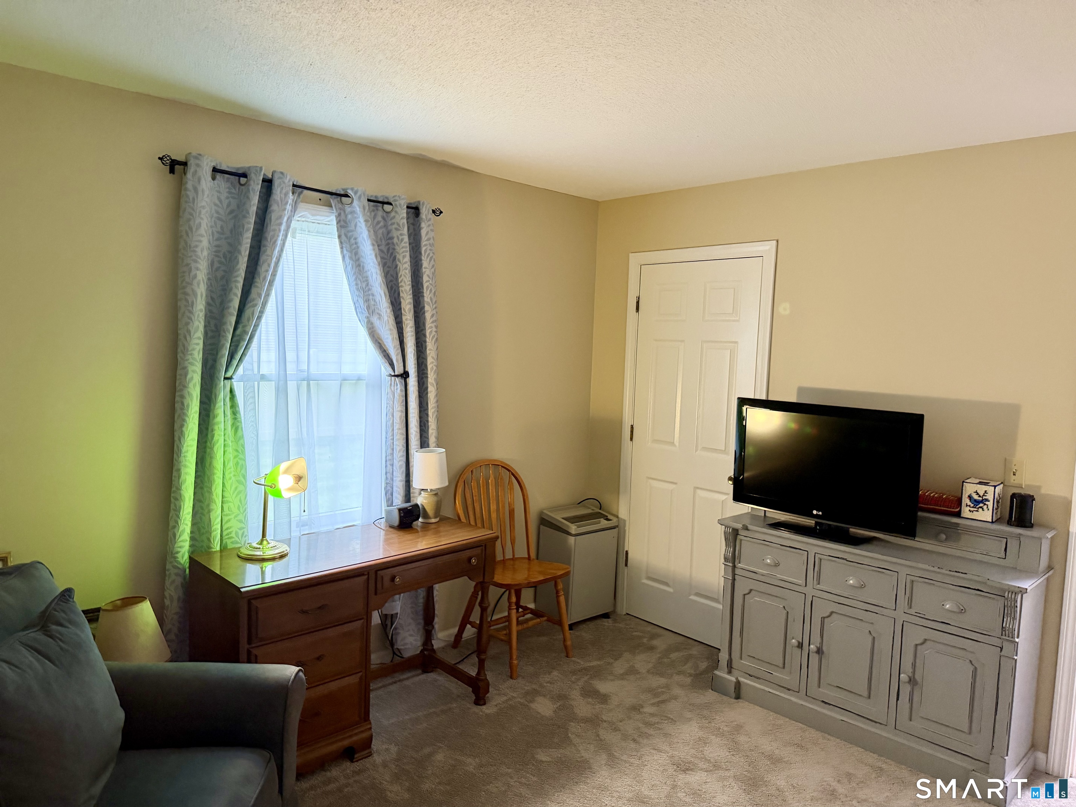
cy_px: 404
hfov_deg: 71.6
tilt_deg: -5.0
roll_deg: -1.3
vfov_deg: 56.8
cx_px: 538
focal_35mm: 24
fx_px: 746
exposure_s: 1/60
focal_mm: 6.76
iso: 640
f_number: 1.78
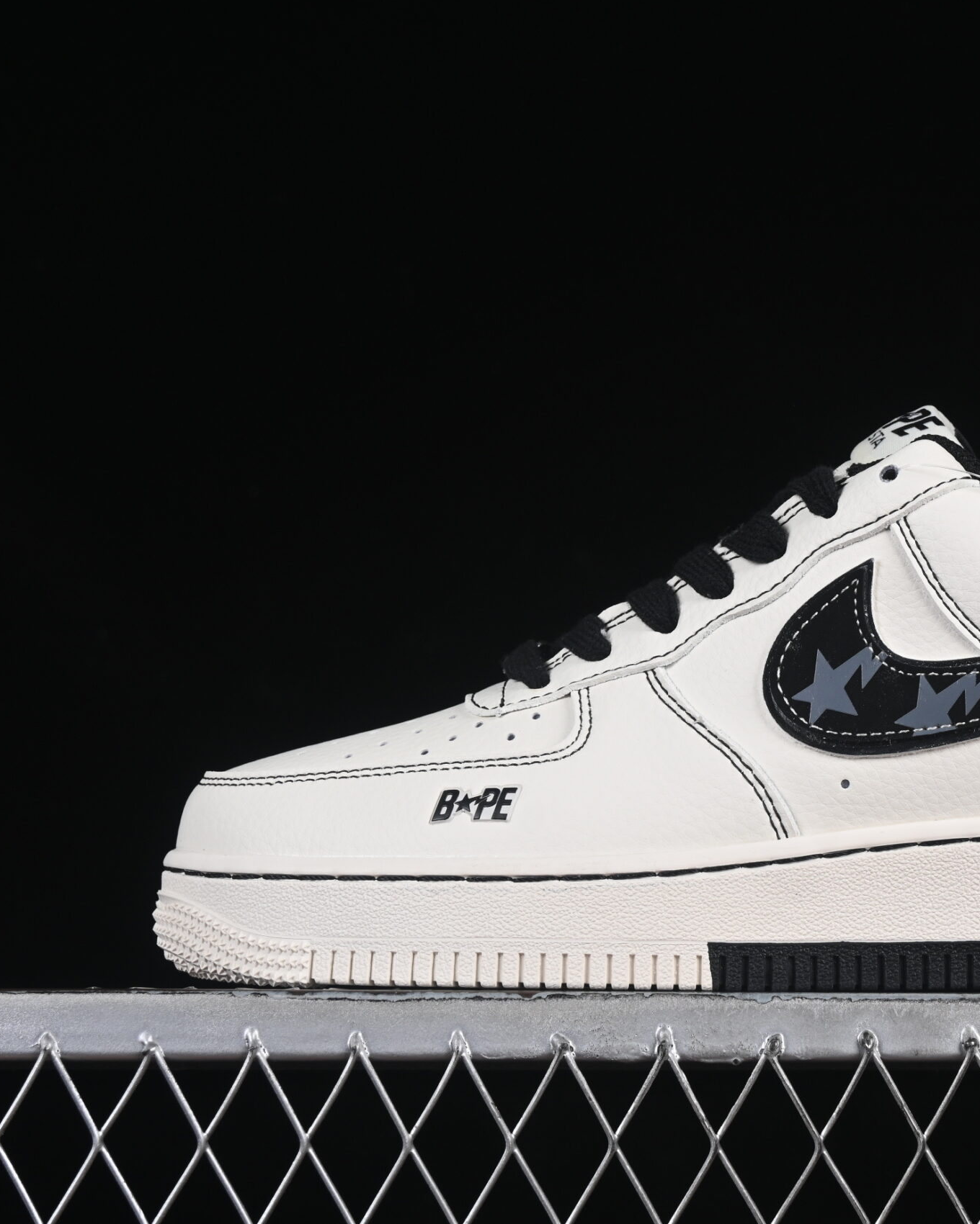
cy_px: 611
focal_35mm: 106
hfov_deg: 14.4
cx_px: 801
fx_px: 3843
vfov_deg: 18.1
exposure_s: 1/80
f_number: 8
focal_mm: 50
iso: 160
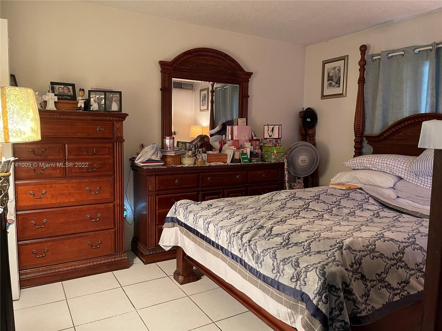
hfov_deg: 67.3
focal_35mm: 26
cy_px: 166
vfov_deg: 53.1
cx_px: 221
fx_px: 332
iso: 500
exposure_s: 1/40
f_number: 1.6
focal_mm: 5.1
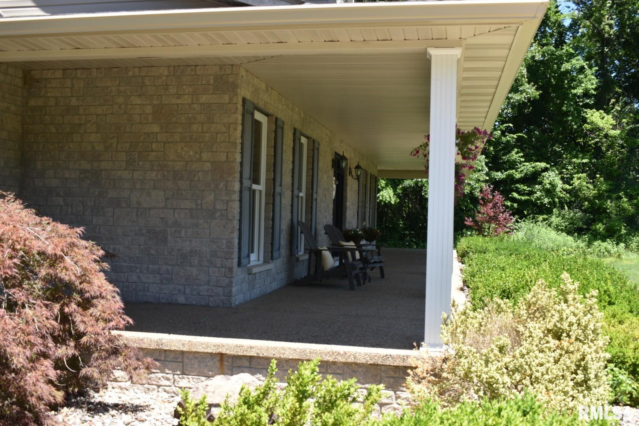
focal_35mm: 38
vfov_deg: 35.5
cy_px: 213
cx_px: 320
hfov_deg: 51.3
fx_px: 666
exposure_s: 1/250
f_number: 7.1
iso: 200
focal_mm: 25
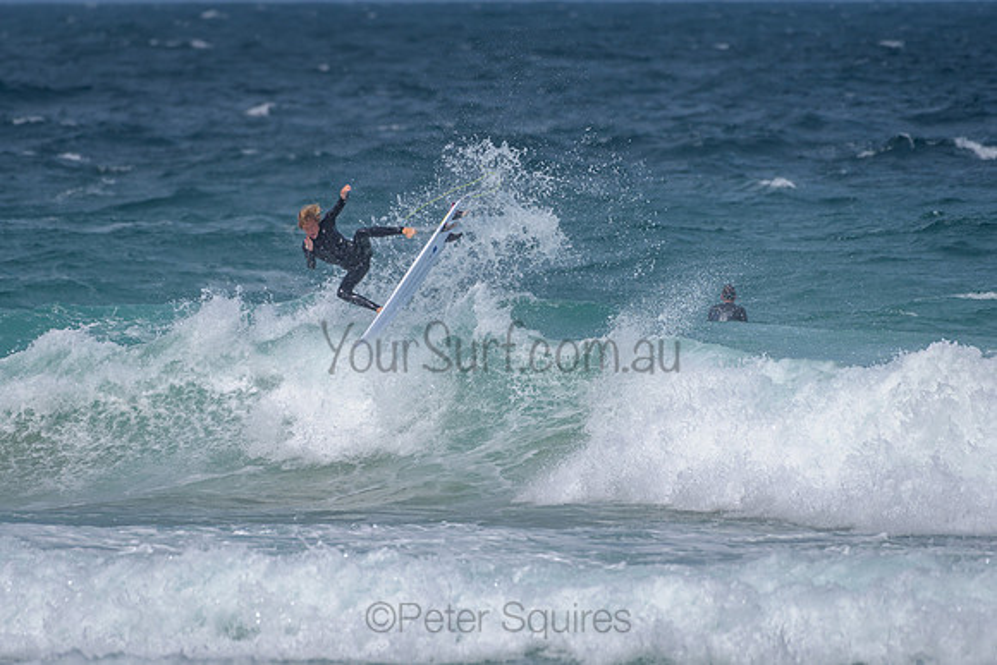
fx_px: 16989
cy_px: 285
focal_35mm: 613
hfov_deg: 3.4
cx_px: 408
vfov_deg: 2.2
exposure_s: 1/2000
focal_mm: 500
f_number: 5.6
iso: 80
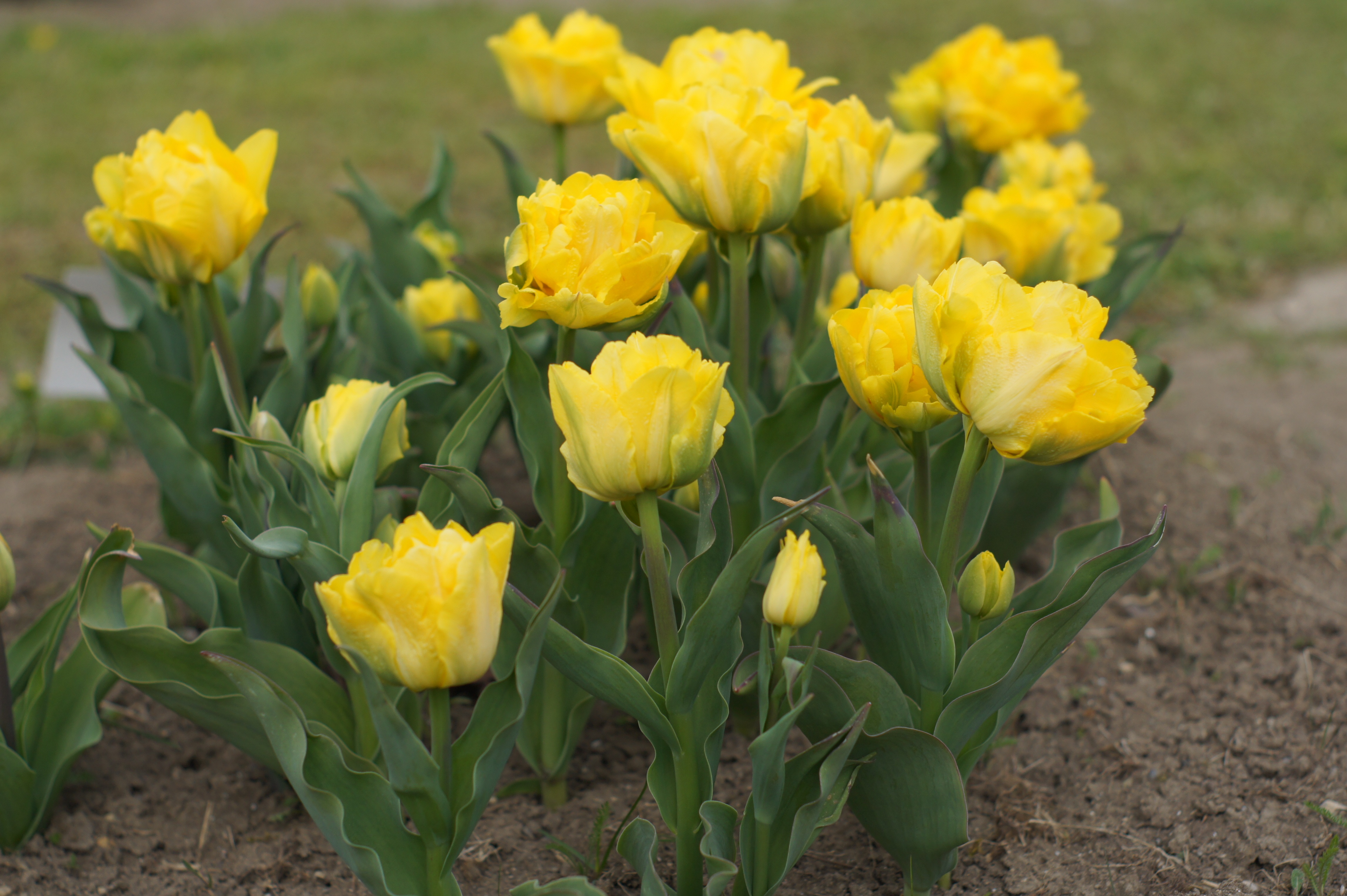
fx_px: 2805
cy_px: 448
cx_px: 674
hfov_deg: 27.0
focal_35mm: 75
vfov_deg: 18.2
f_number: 3.2
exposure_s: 1/1250
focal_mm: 50
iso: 200
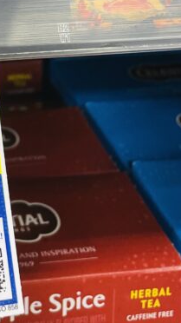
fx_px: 666
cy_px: -33
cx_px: -51
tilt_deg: -17.0
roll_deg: +1.2
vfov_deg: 25.2
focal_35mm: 78
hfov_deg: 14.8
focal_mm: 4.2
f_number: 1.6
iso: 125
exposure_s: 1/120
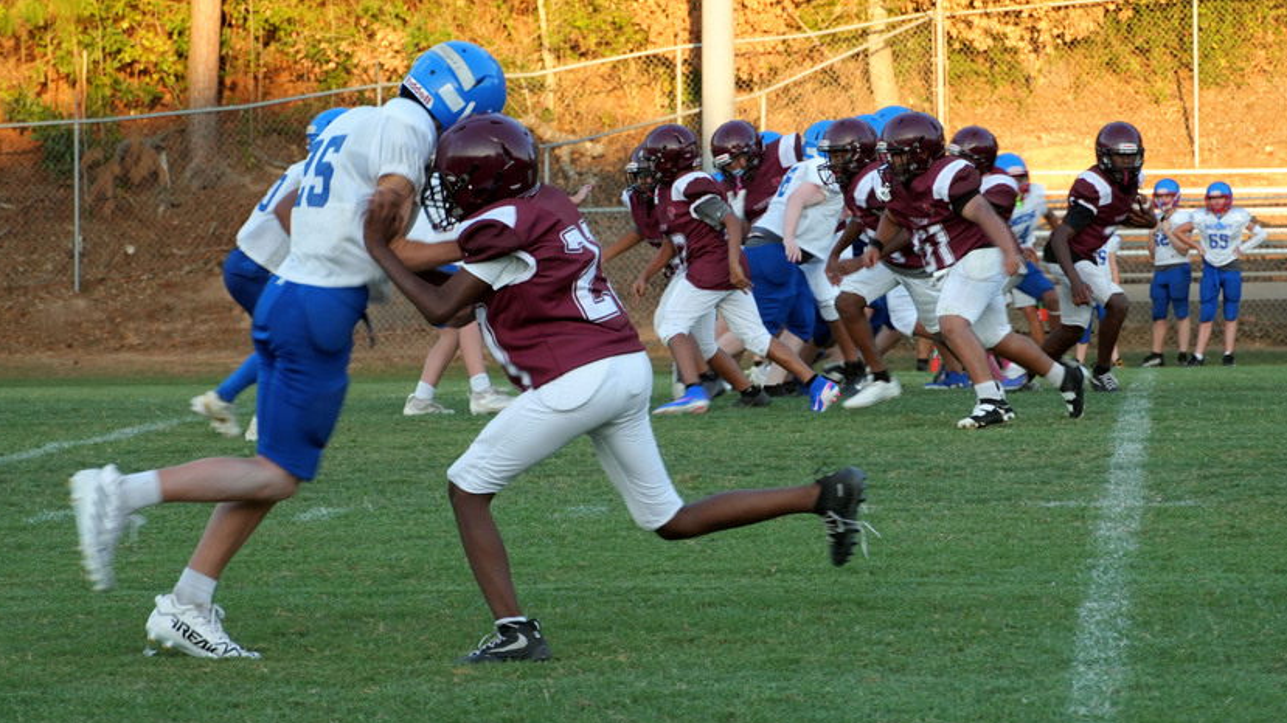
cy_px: 367
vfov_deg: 7.3
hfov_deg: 12.9
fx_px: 5698
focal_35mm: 167
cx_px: 702
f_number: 5.6
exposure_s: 1/160
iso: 250
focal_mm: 86
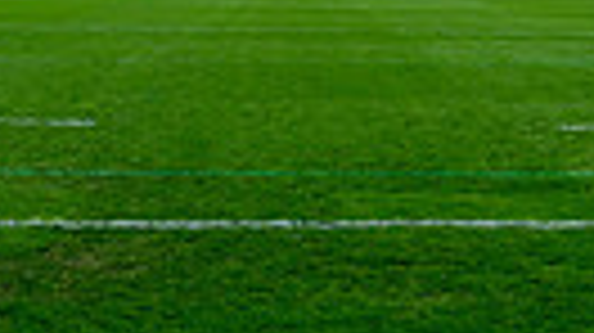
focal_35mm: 86
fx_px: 1353
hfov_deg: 24.7
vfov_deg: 11.3
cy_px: -504
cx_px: 324
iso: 1000
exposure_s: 1/500
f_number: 10
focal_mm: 24
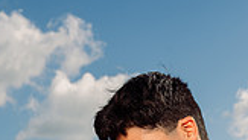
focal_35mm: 110
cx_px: 198
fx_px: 724
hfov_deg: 19.2
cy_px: 336
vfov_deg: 9.7
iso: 125
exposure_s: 1/200
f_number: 7.1
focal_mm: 38
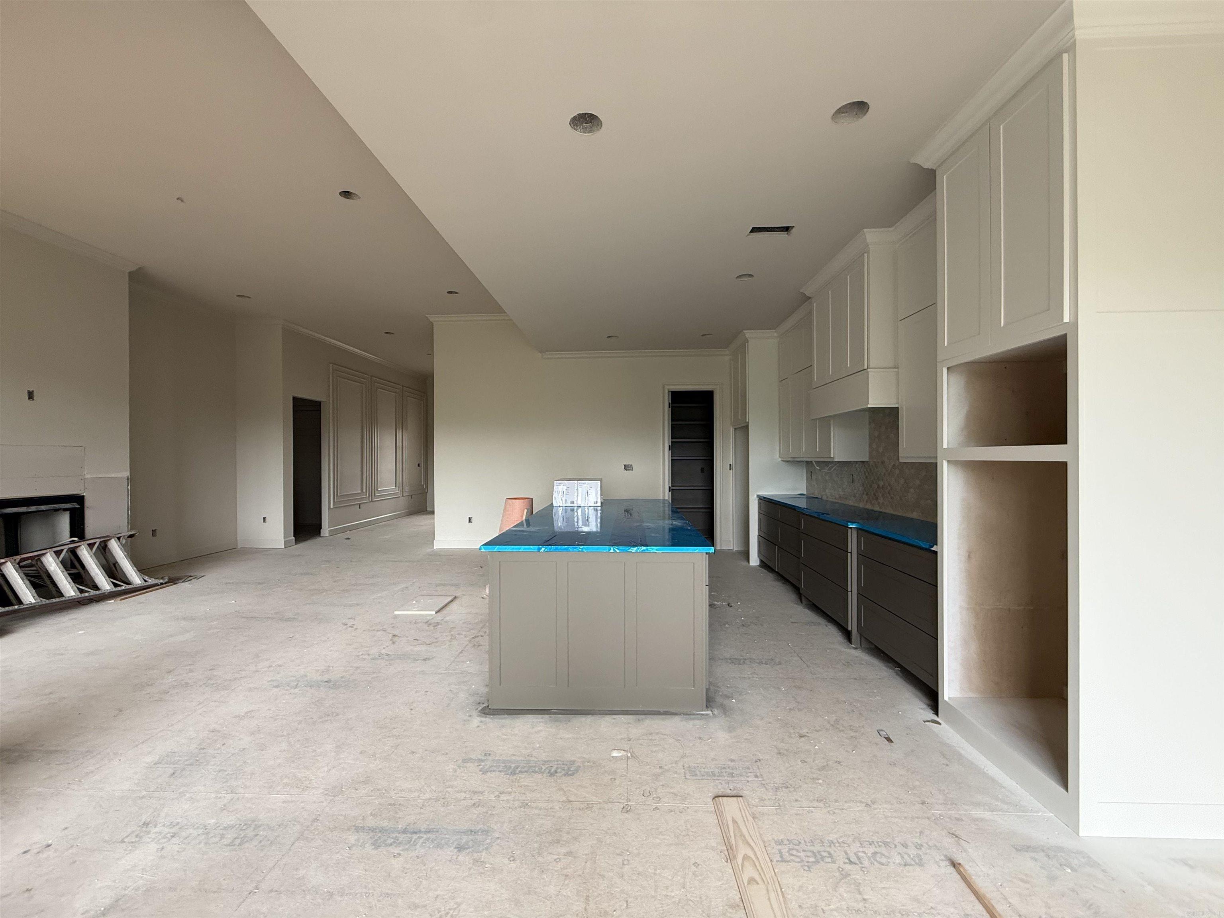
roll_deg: -0.7
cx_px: 612
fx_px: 495
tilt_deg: +0.4
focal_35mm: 14
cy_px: 459
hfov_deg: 102.1
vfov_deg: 85.7
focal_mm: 2.22
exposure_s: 1/99
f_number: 2.2
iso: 200
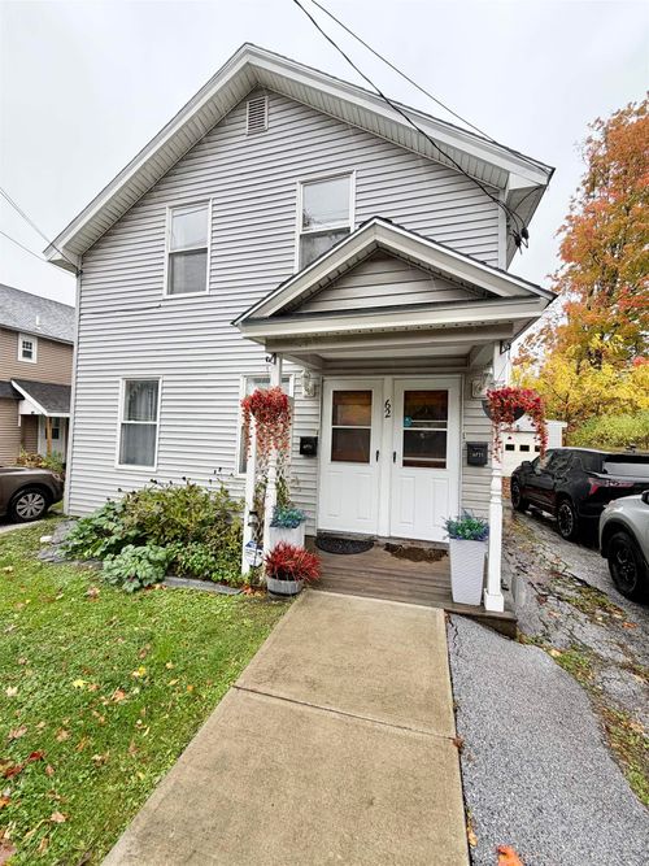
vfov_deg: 102.1
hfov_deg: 85.7
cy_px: 433
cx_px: 324
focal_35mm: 14
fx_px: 350
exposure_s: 1/121
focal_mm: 2.22
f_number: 2.2
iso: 50
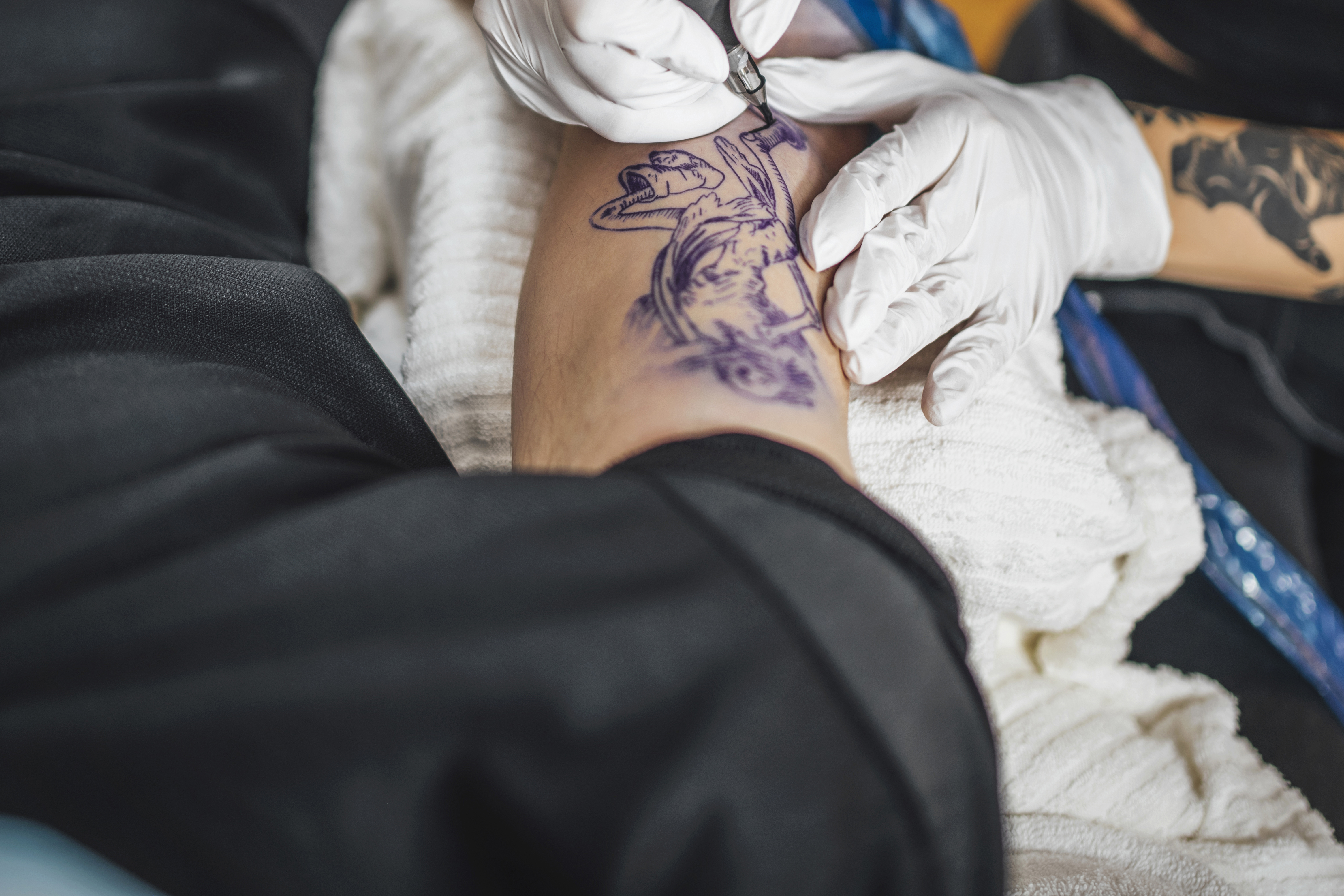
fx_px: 2314
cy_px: 122
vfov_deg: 21.5
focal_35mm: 62
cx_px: 635
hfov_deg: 32.4
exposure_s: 1/125
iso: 64
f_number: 1.6
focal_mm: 35
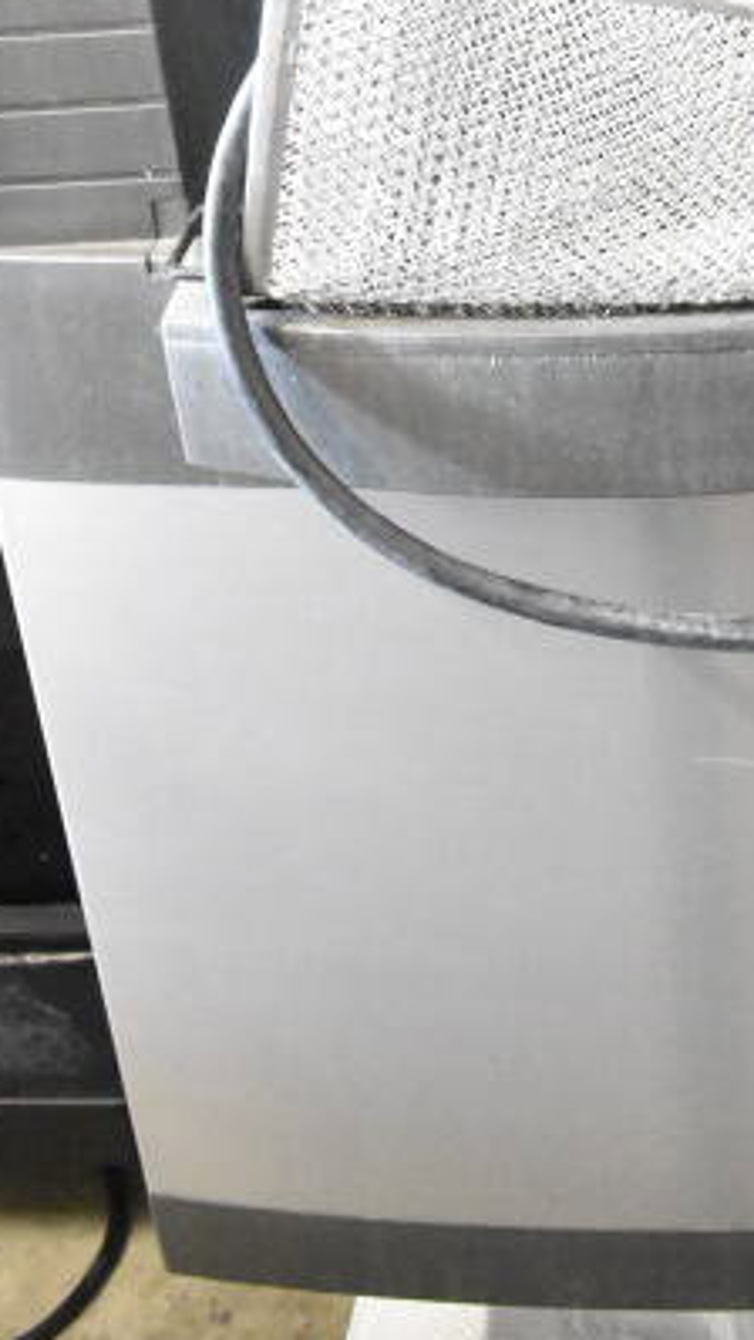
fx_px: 2309
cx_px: 680
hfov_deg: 18.2
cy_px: 34
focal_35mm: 65
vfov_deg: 30.3
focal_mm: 18
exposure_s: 1/30
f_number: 3.5
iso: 10000
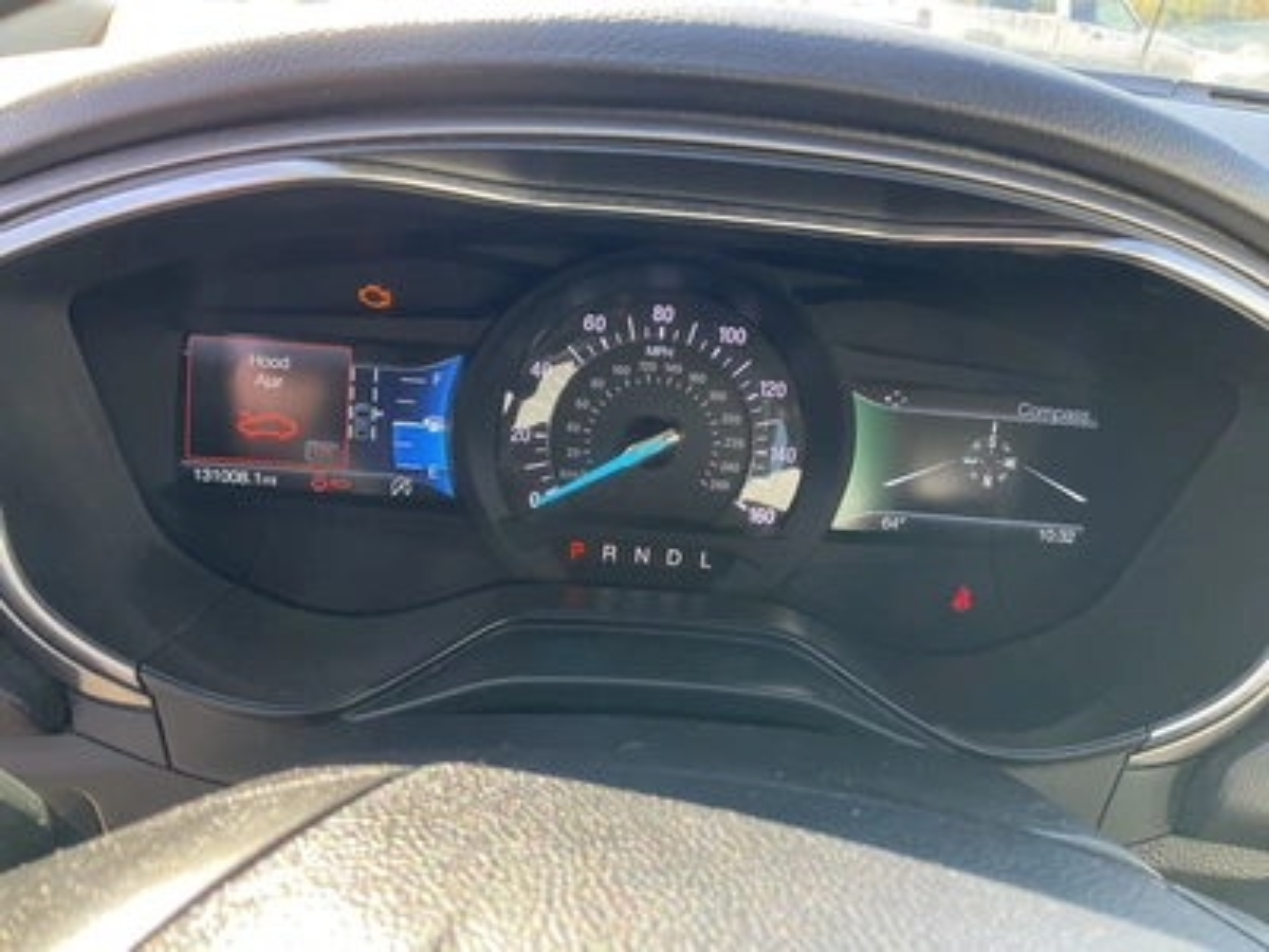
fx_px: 1063
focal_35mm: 29
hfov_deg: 61.7
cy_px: 476
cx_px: 634
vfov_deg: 48.2
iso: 64
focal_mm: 3
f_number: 1.8
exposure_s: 1/102
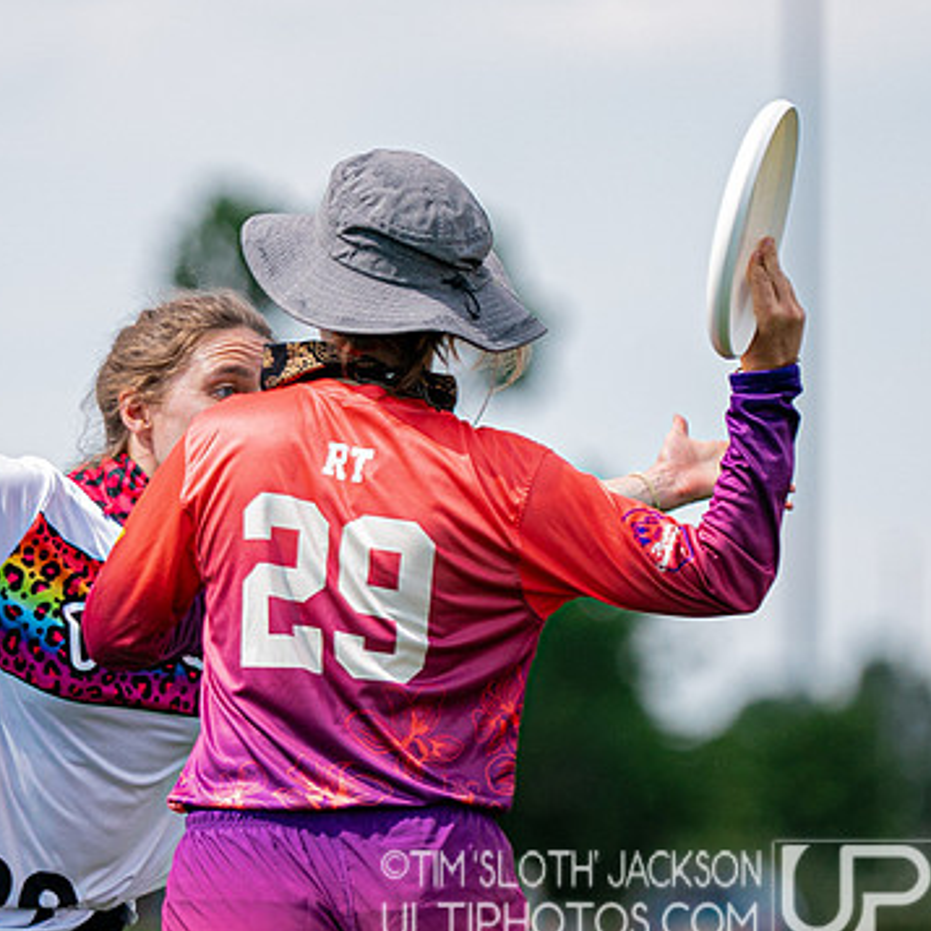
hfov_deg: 3.3
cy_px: 675
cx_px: 404
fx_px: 16036
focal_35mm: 527
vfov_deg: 3.3
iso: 400
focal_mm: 197
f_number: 2.8
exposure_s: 1/4000
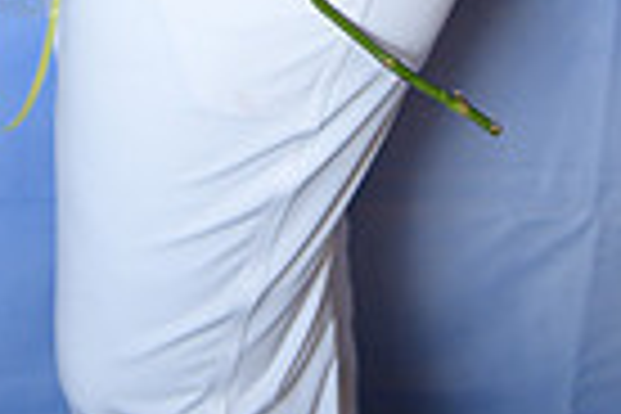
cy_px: -729
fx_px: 2467
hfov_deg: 14.2
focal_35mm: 143
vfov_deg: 8.4
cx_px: 101
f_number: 2.8
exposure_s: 1/125
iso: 1000
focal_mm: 34
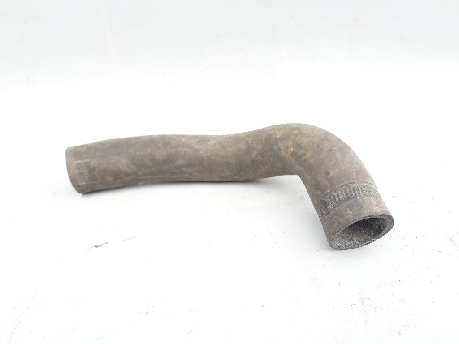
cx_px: 230
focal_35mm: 27
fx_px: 358
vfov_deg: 51.4
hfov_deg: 65.3
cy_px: 172
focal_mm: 3.6
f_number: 1.9
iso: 40
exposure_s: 1/175
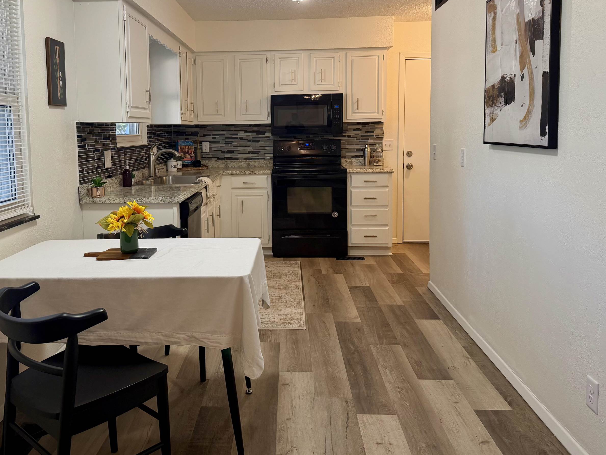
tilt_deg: -4.4
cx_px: 265
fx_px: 543
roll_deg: +1.3
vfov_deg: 45.1
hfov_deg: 58.2
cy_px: 173
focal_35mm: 31
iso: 200
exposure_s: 1/120
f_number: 1.78
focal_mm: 6.76
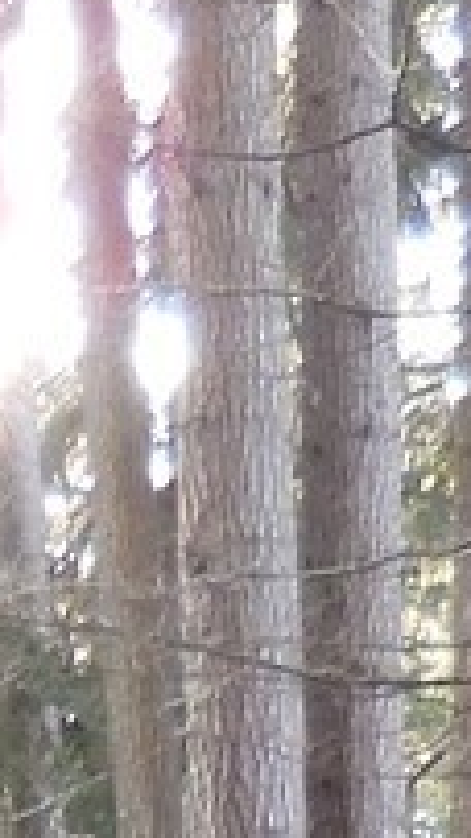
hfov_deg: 5.6
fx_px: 4780
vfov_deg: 9.1
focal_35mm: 215
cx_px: -347
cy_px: 1953
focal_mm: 4.5
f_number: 3.3
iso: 160
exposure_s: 1/30
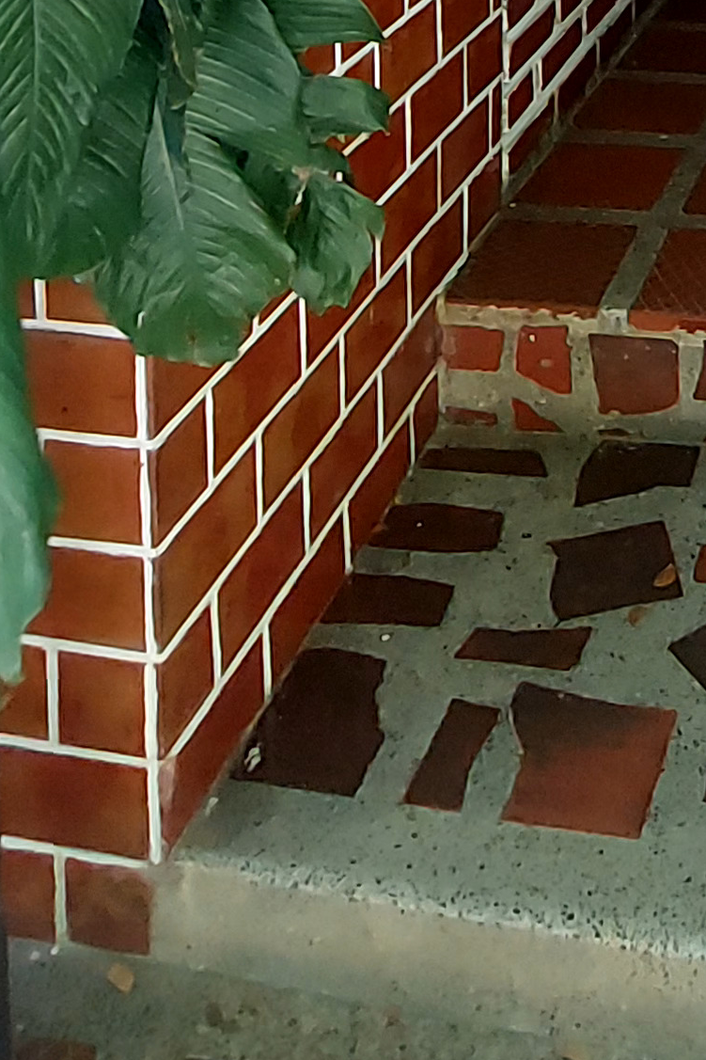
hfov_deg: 25.5
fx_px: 1412
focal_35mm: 48
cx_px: 821
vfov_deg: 29.0
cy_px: -465
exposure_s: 1/60
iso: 80
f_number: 2.2
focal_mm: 1.74
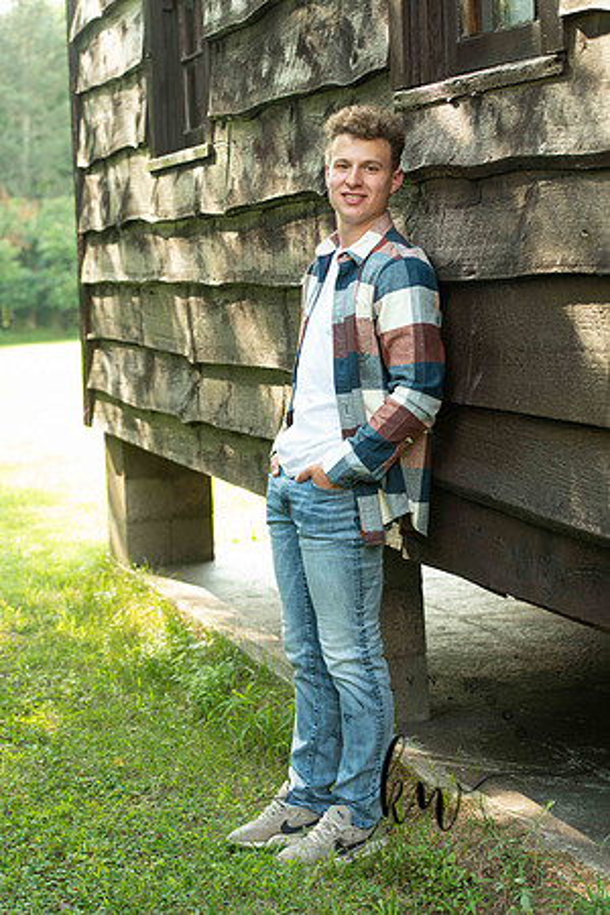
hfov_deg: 19.5
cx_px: 305
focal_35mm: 70
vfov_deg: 28.8
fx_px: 1779
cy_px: 458
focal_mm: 70
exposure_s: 1/200
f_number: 4
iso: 400
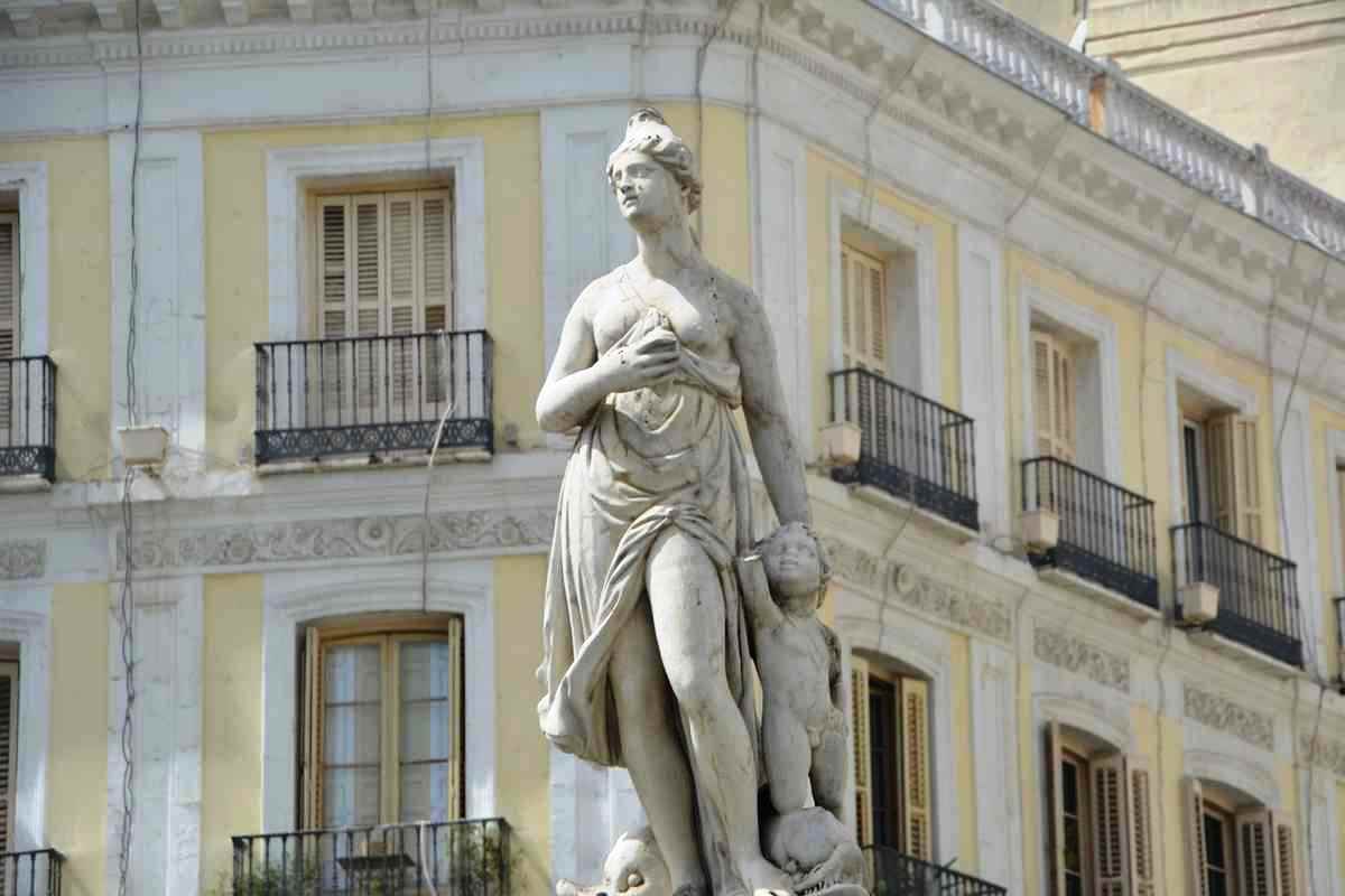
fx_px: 5604
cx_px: 672
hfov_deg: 13.7
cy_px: 448
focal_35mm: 150
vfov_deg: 9.1
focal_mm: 100
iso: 100
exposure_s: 1/250
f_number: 9
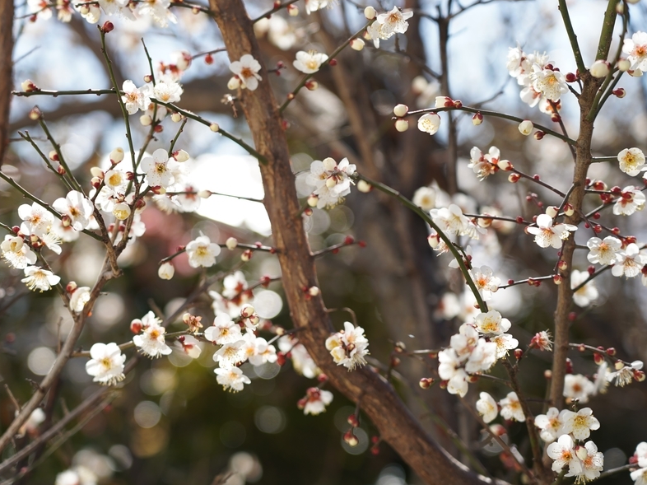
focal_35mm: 109
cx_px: 284
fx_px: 2037
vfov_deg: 13.6
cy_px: 213
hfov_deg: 18.0
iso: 100
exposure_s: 1/500
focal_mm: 87
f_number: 4
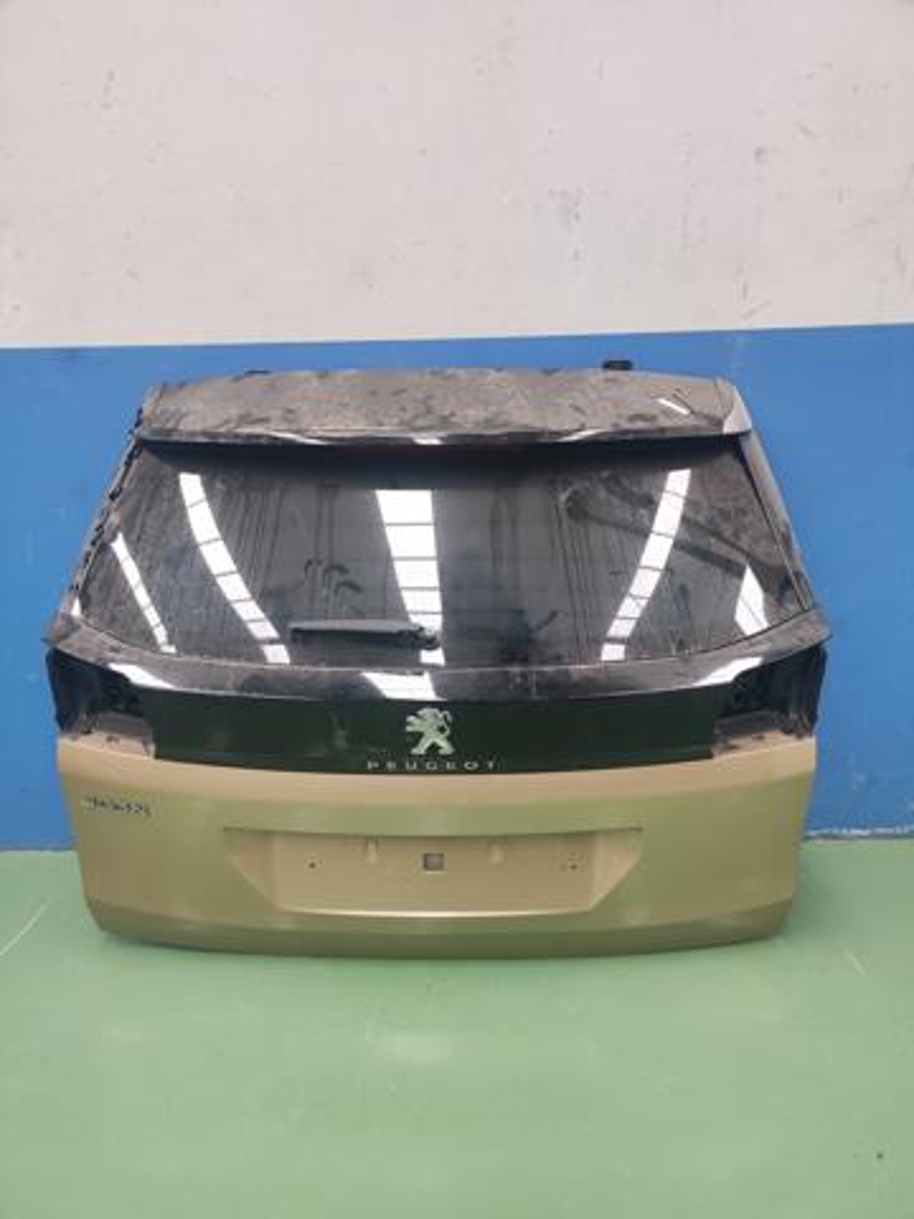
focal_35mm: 25
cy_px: 610
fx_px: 880
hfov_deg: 54.9
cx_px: 457
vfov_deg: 69.4
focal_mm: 4.7
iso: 430
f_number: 1.79
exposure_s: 1/50
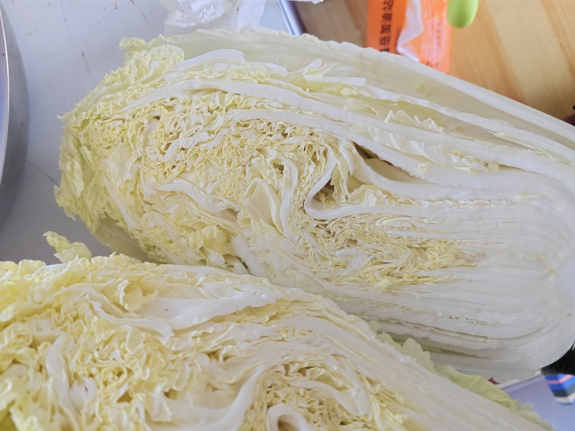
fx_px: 448
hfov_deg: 65.3
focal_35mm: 27
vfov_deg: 51.4
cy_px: 216
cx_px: 288
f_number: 1.8
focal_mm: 6.14
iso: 2000
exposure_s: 1/100
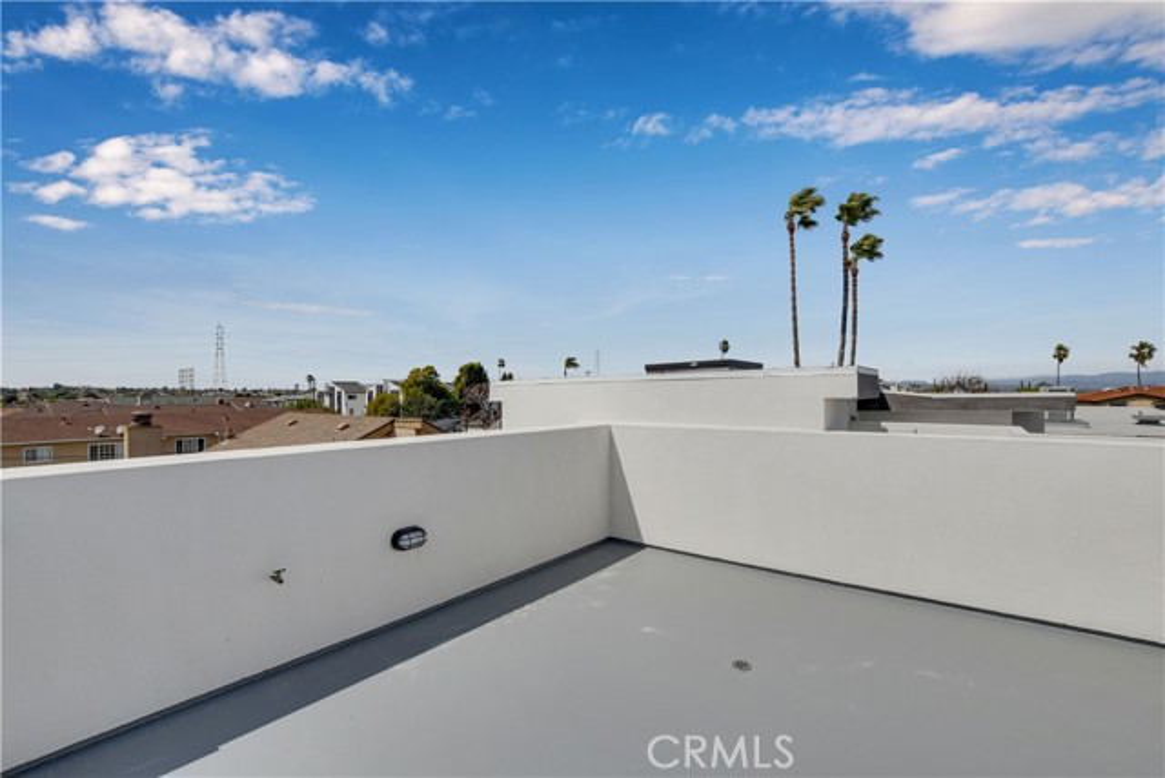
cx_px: 582
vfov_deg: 77.4
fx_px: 485
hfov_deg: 100.4
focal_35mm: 15
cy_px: 389
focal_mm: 10
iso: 400
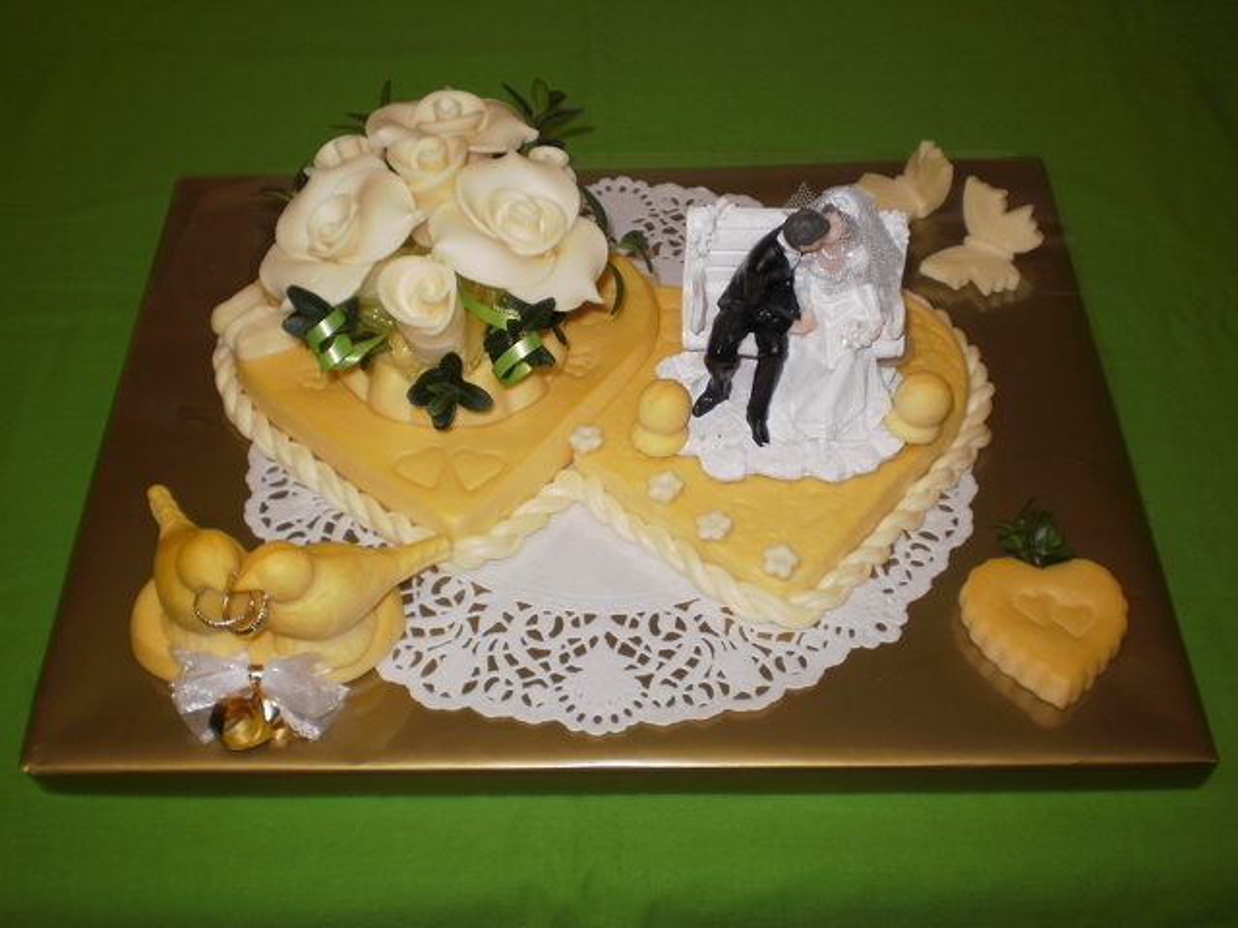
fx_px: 1609
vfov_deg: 32.2
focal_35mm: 45
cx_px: 619
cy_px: 464
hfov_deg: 42.1
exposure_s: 1/40
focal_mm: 7.4
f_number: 3.5
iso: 125
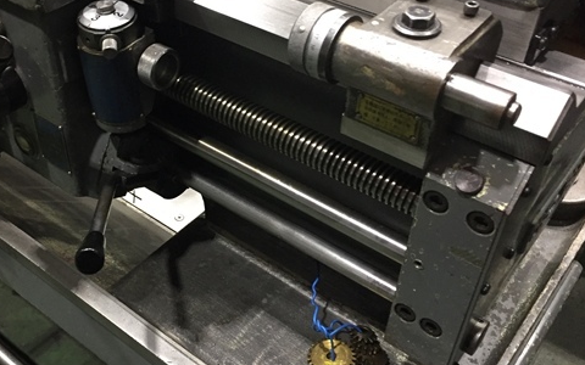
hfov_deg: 47.8
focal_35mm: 41
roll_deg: +2.9
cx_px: 218
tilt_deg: -40.6
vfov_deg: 31.2
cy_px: 181
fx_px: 654
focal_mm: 4.15
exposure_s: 1/30
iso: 200
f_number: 2.2
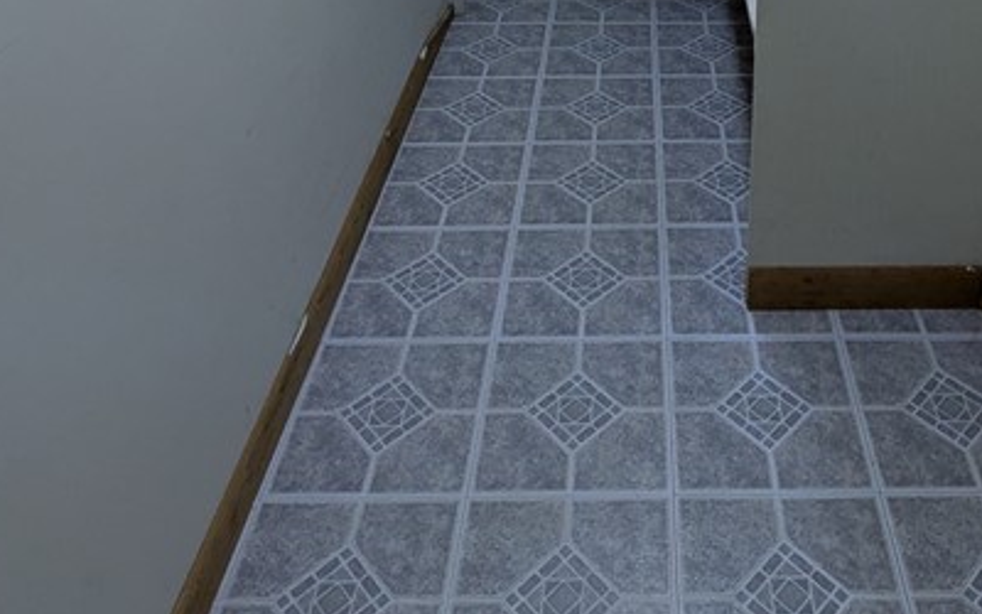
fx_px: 1017
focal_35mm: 38
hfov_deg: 50.8
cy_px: -130
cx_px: 635
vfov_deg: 28.9
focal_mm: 1.83
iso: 85
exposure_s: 1/120
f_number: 2.2
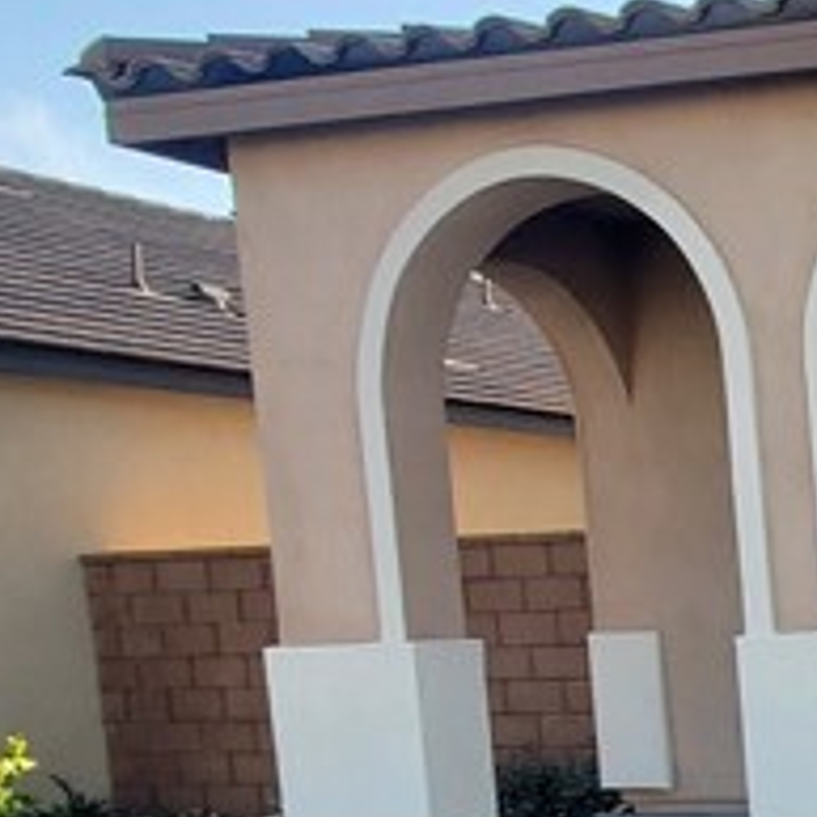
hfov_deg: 19.6
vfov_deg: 26.8
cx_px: 1524
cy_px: 800
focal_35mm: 61
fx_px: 1629
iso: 50
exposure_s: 1/601
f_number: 2.2
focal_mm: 1.8
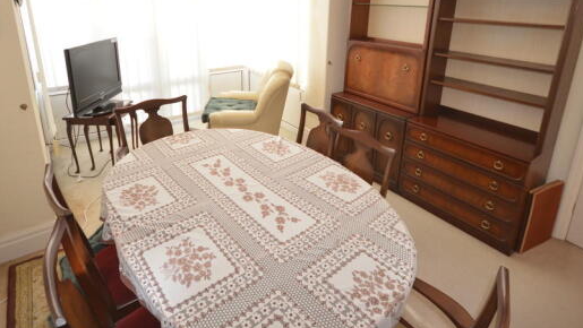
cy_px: 88
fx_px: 309
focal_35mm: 20
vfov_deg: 53.7
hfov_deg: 86.6
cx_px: 298
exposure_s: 1/60
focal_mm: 10
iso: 180
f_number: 4
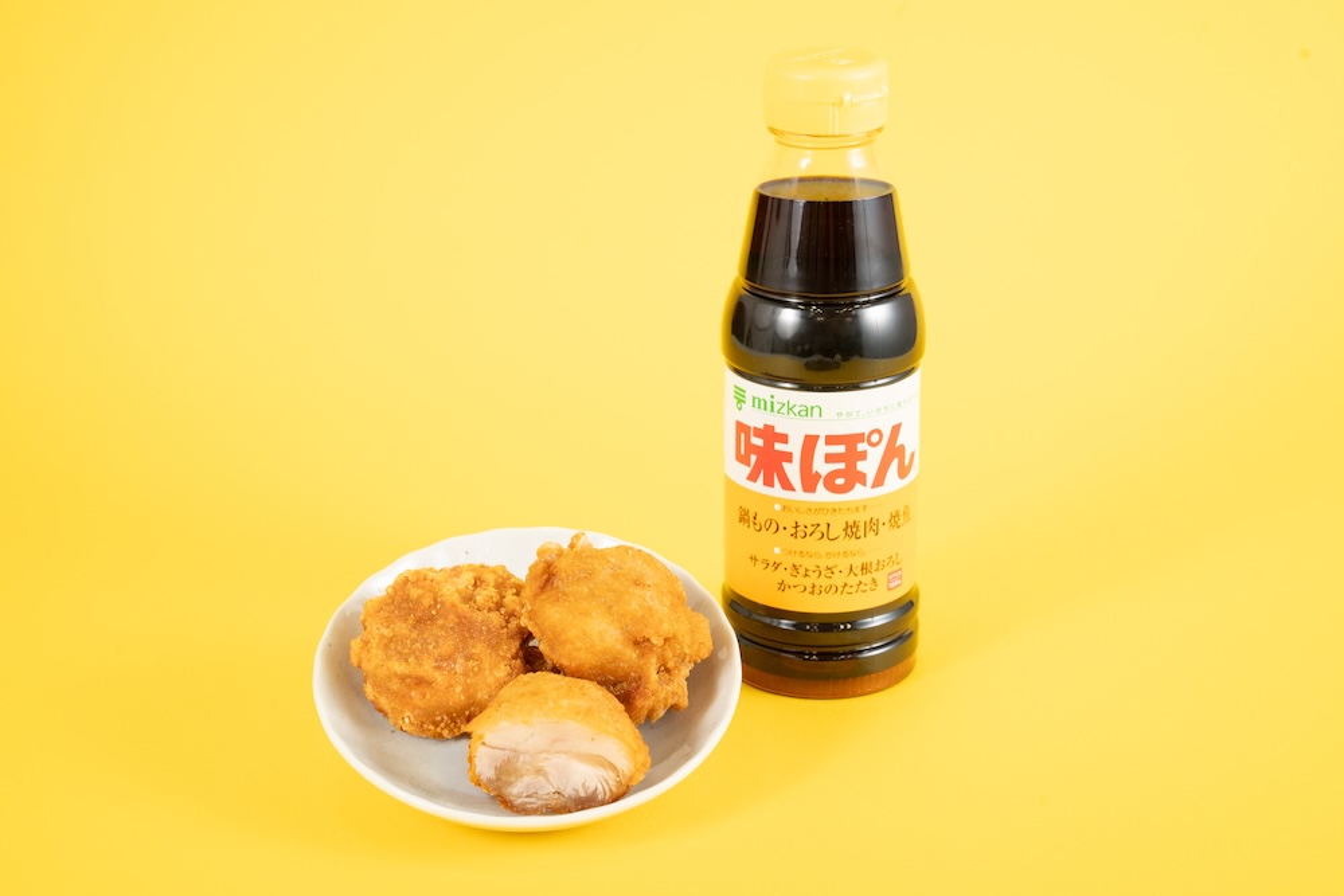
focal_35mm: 70
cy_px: 448
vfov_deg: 19.5
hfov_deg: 28.8
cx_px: 672
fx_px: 2614
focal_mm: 70
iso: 1600
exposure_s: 1/125
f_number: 10
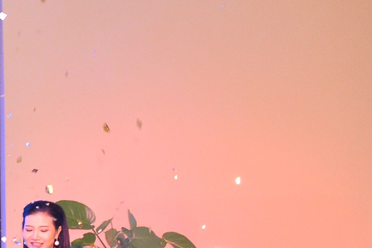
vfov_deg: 11.7
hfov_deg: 13.6
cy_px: 285
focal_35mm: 115
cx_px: -487
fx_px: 1189
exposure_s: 1/80
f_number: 5
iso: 1600
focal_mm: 24
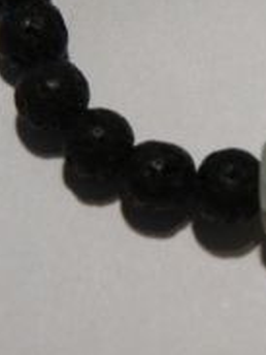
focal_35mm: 230
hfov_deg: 6.4
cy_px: -25
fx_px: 2359
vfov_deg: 8.6
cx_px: 349
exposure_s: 1/80
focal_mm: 48
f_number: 5.6
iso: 800
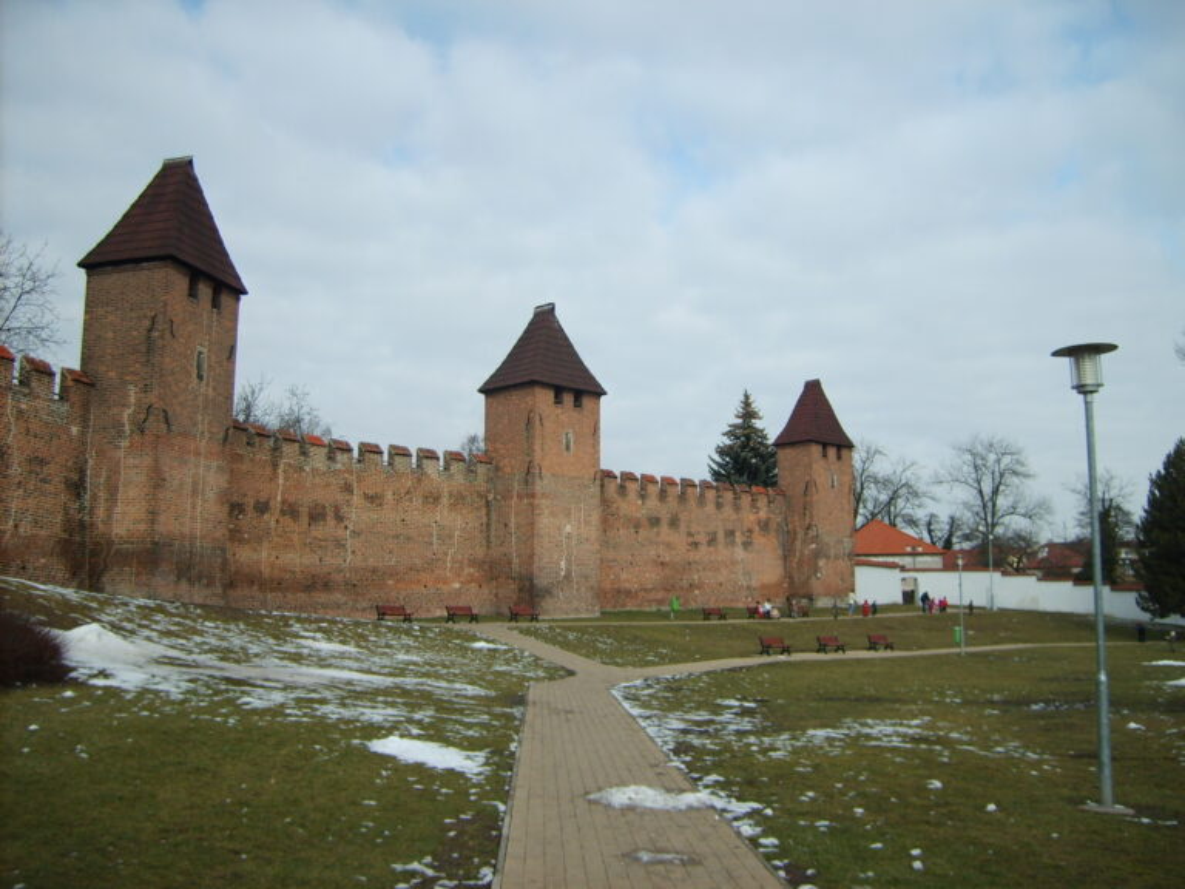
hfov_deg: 52.6
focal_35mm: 35
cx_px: 592
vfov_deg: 40.7
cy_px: 444
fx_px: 1198
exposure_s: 1/180
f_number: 7.1
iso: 50
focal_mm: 5.8
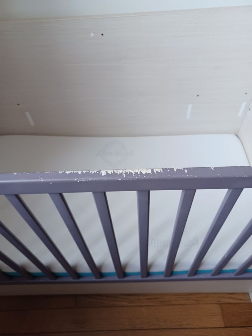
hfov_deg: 54.9
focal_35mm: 25
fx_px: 243
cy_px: 168
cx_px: 126
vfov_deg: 69.4
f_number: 1.8
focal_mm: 4.6
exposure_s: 1/50
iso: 320
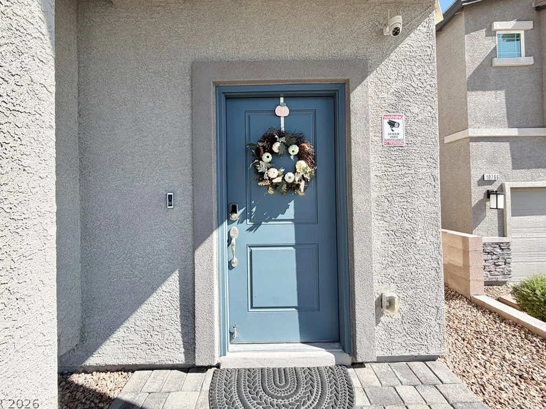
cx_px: 268
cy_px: 193
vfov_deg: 81.7
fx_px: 237
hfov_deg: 98.2
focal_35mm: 15
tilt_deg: +0.0
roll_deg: +0.4
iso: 32
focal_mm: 2.22
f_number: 2.2
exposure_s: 1/770
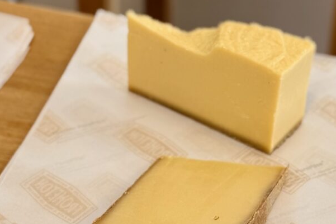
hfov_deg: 23.9
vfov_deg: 15.9
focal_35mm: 85
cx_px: 159
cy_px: 203
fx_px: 793
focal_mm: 6.76
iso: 100
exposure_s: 1/50
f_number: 1.78
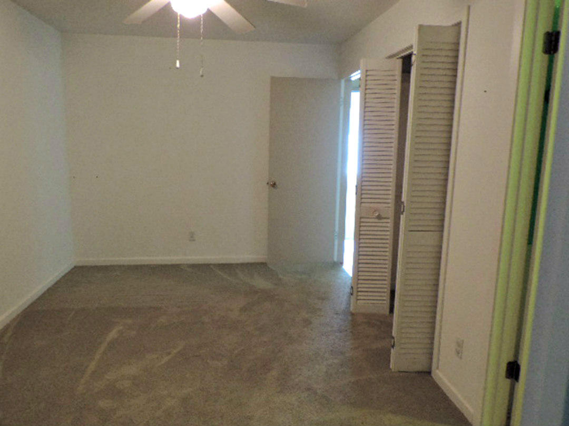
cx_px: 284
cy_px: 213
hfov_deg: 63.4
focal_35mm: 28
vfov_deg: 49.7
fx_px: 460
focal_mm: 4.9
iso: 400
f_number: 3.1
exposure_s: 1/15
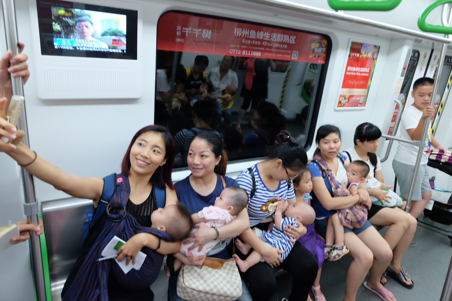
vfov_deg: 53.1
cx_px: 226
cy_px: 150
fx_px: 301
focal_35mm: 24
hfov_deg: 73.7
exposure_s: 1/30
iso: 1250
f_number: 3.5
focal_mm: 16
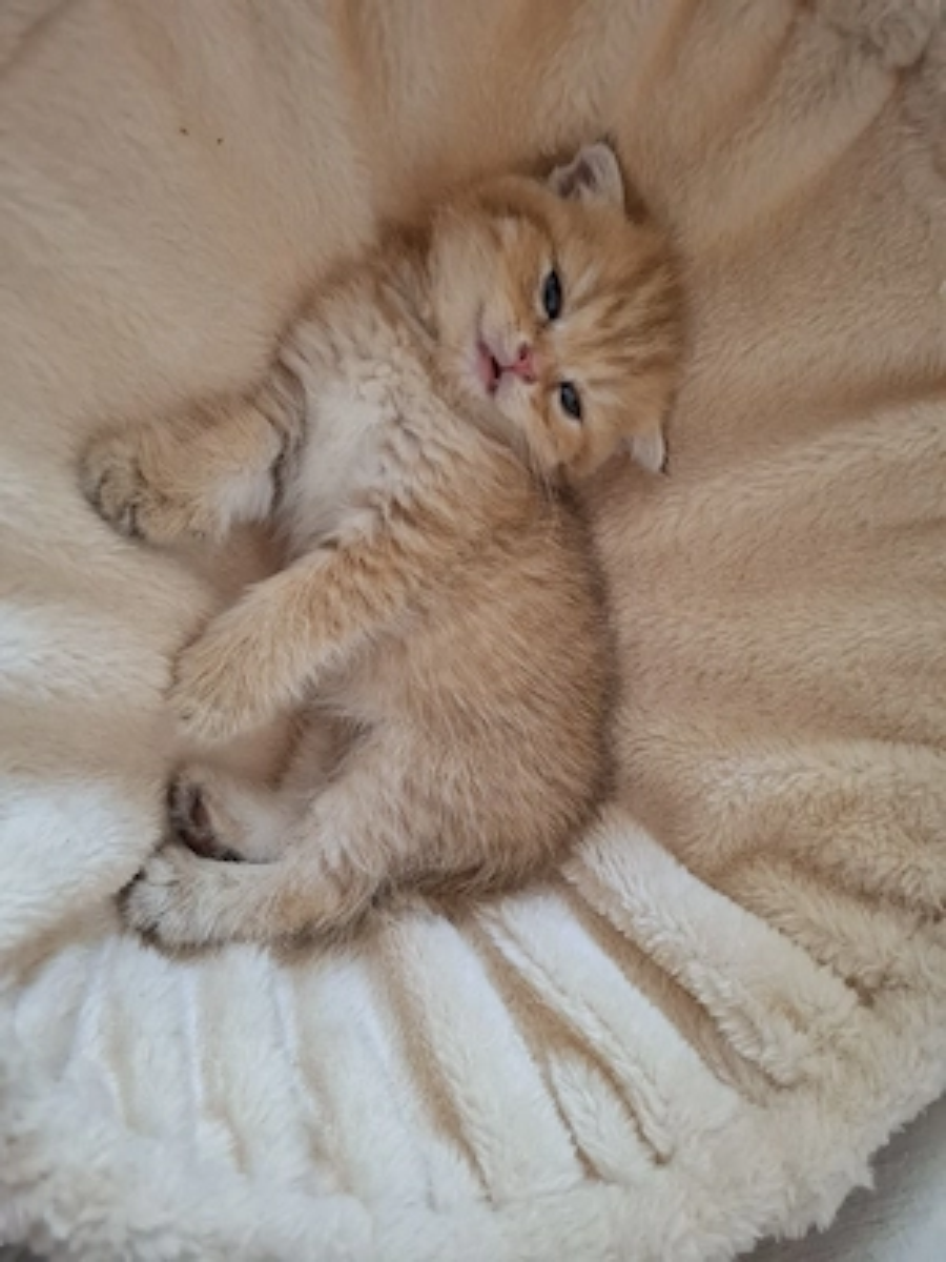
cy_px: 631
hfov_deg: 58.9
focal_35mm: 23
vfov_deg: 73.9
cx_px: 473
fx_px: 838
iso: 400
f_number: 1.8
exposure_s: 1/25
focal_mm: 5.54
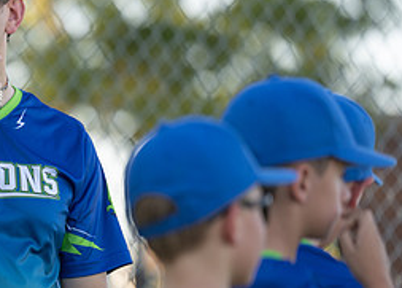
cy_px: 207
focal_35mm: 473
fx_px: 5403
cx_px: -32
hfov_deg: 4.3
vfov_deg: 3.0
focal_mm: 197
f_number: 2.8
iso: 125
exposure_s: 1/320
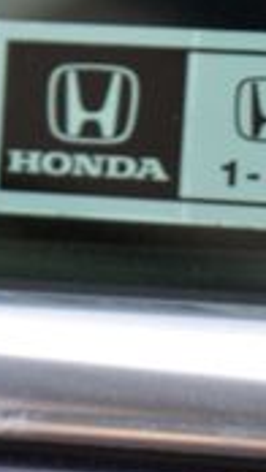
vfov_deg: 6.8
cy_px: 155
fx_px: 3970
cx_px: 486
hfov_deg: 3.8
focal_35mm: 317
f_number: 7.1
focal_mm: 55
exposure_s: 1/25
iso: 400
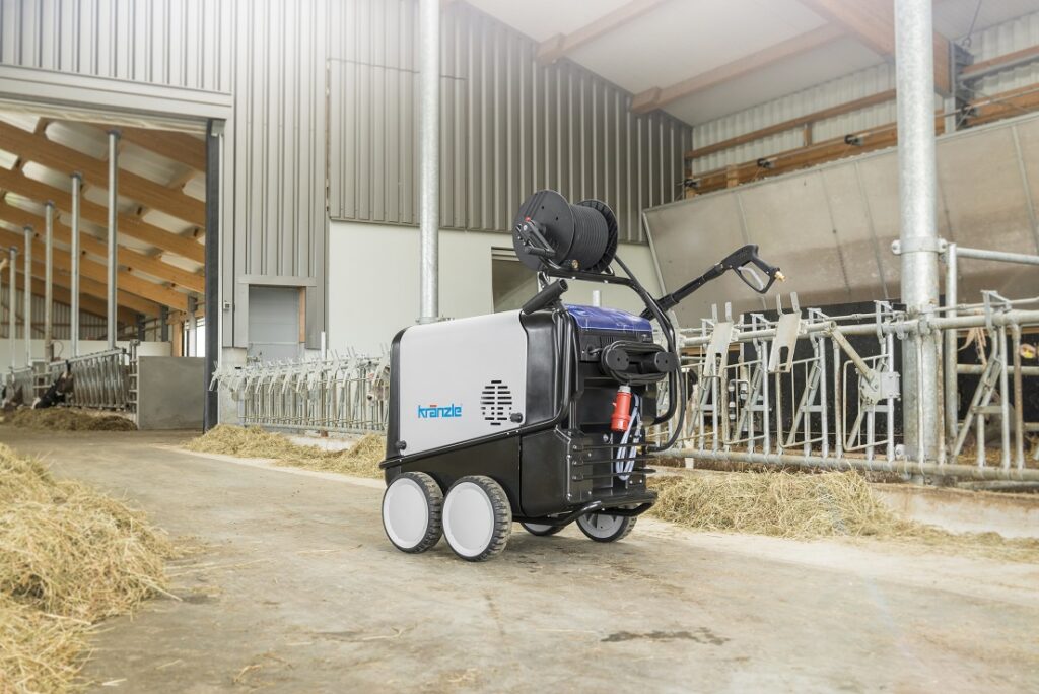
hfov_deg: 50.7
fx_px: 1097
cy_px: 347
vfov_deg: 35.1
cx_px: 520
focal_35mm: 38
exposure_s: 1/40
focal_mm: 38
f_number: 7.1
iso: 500
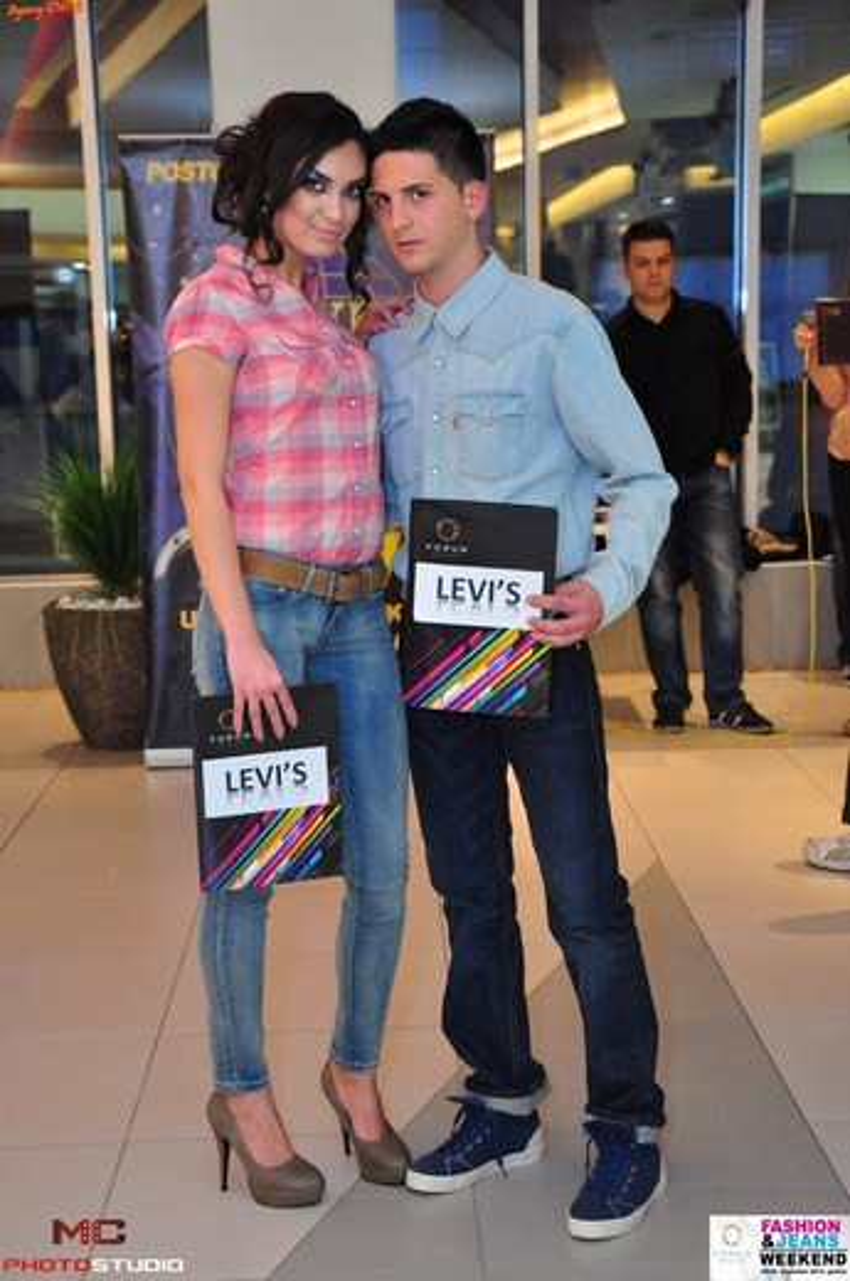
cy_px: 640
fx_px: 2239
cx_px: 425
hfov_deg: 21.5
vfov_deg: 31.9
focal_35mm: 63
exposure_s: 1/60
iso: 1600
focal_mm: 42
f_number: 4.8
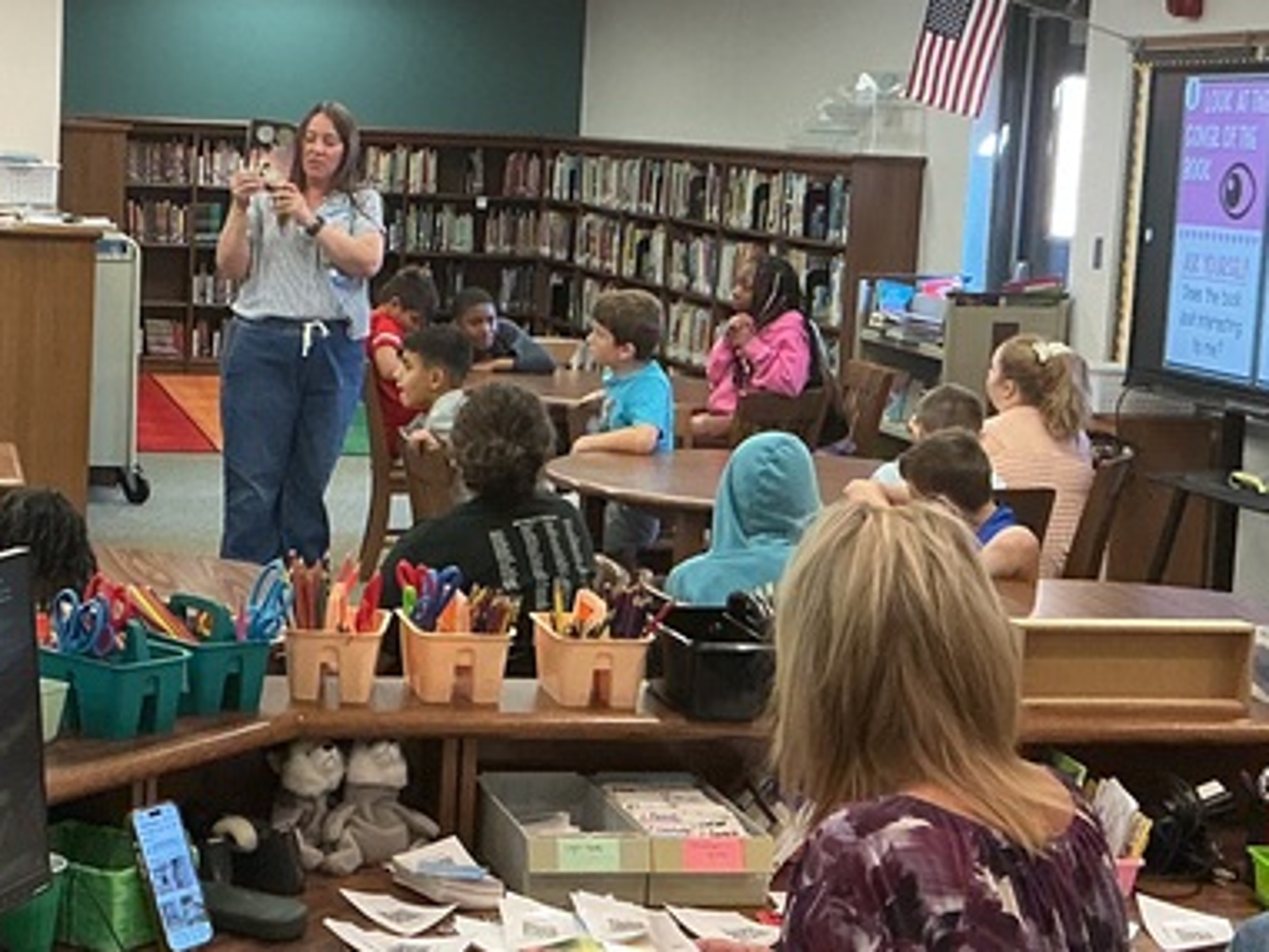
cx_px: 376
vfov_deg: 18.9
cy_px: 473
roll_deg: -2.7
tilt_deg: -6.7
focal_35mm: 78
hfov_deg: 24.8
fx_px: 2860
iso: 160
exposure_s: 1/60
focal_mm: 3
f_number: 1.8
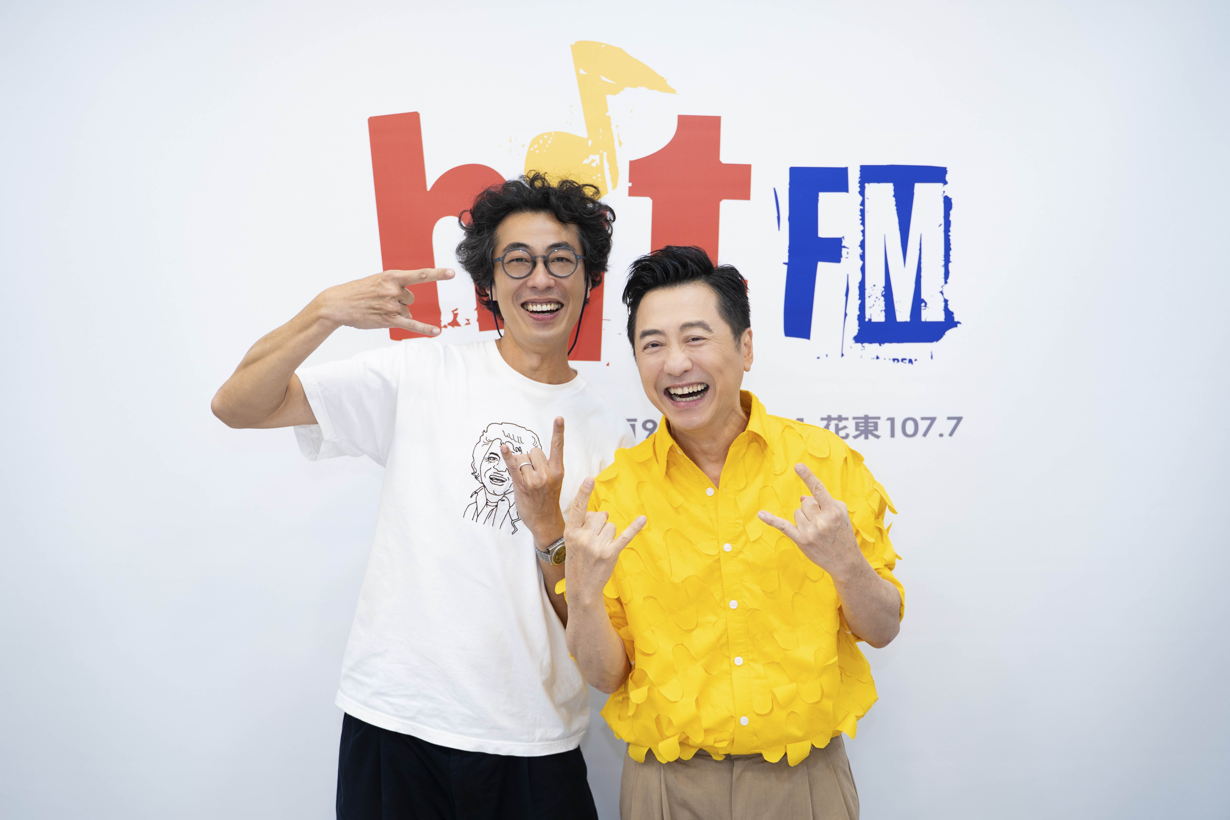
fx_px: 957
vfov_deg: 46.4
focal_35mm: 28
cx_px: 615
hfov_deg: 65.5
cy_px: 410
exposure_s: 1/160
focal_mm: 28
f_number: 2.8
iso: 250
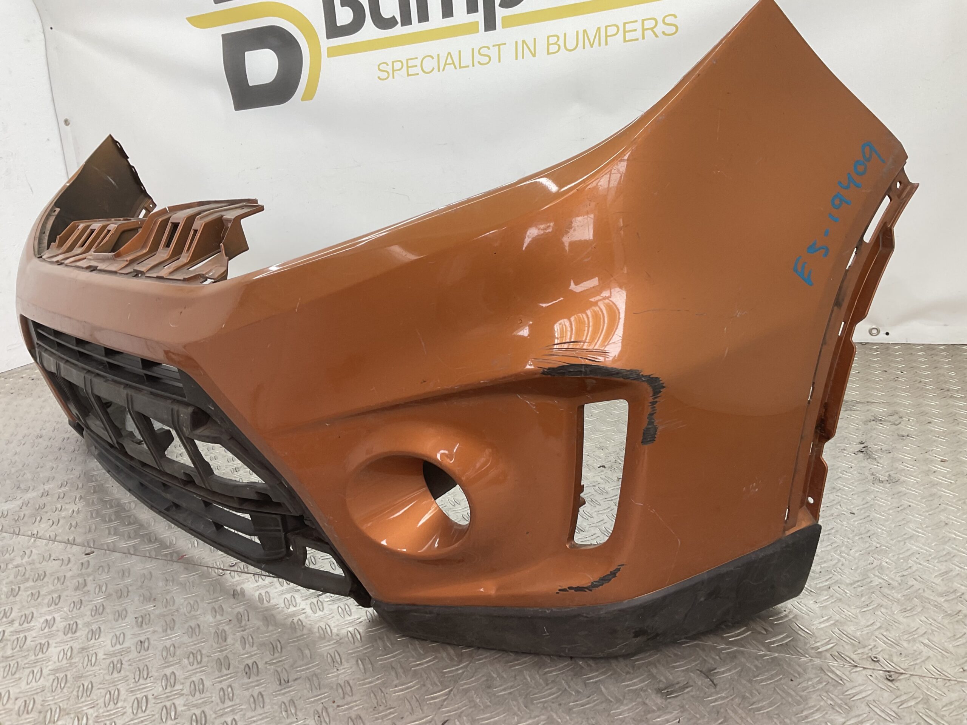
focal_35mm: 29
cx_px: 484
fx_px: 810
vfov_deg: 48.2
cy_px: 362
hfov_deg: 61.7
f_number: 1.8
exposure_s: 1/100
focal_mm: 3
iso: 25
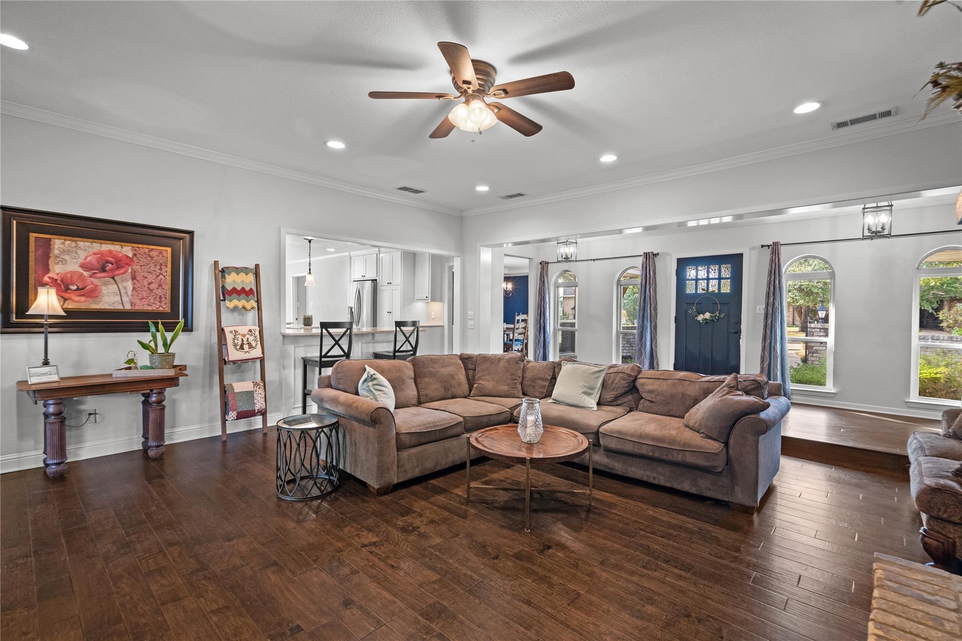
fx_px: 427
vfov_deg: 73.7
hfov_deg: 96.7
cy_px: 320
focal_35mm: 16
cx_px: 481
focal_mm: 16
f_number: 7.1
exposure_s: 1/2
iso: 800
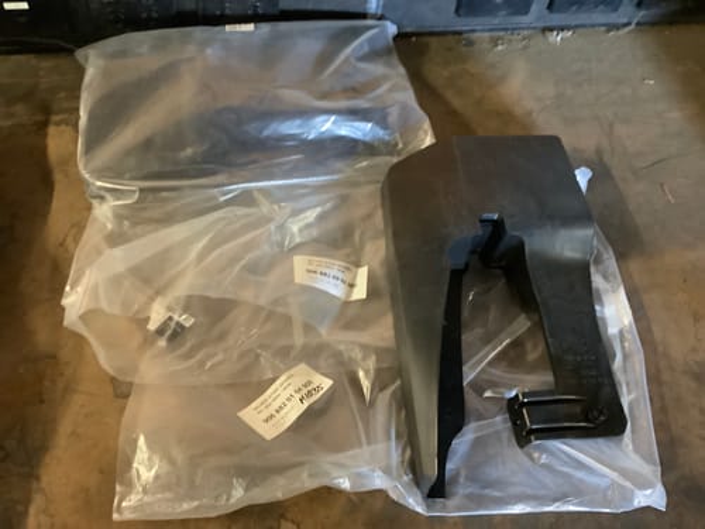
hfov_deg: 58.4
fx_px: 631
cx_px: 352
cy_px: 264
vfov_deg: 45.4
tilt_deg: -58.8
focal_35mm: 31
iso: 640
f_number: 2.4
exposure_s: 1/25
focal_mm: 3.3
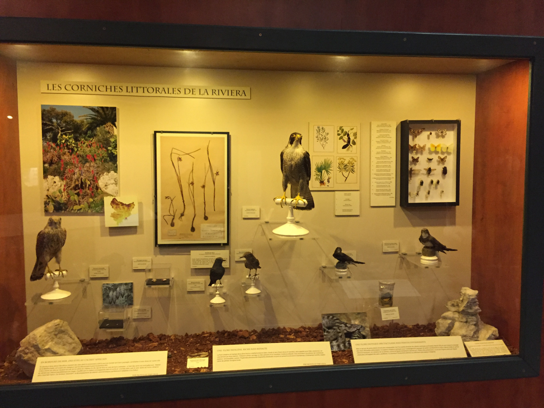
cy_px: 204
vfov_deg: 48.2
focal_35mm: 29
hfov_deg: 61.7
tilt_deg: -3.6
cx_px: 272
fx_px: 456
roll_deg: -0.5
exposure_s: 1/33
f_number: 2.2
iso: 320
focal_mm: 4.15
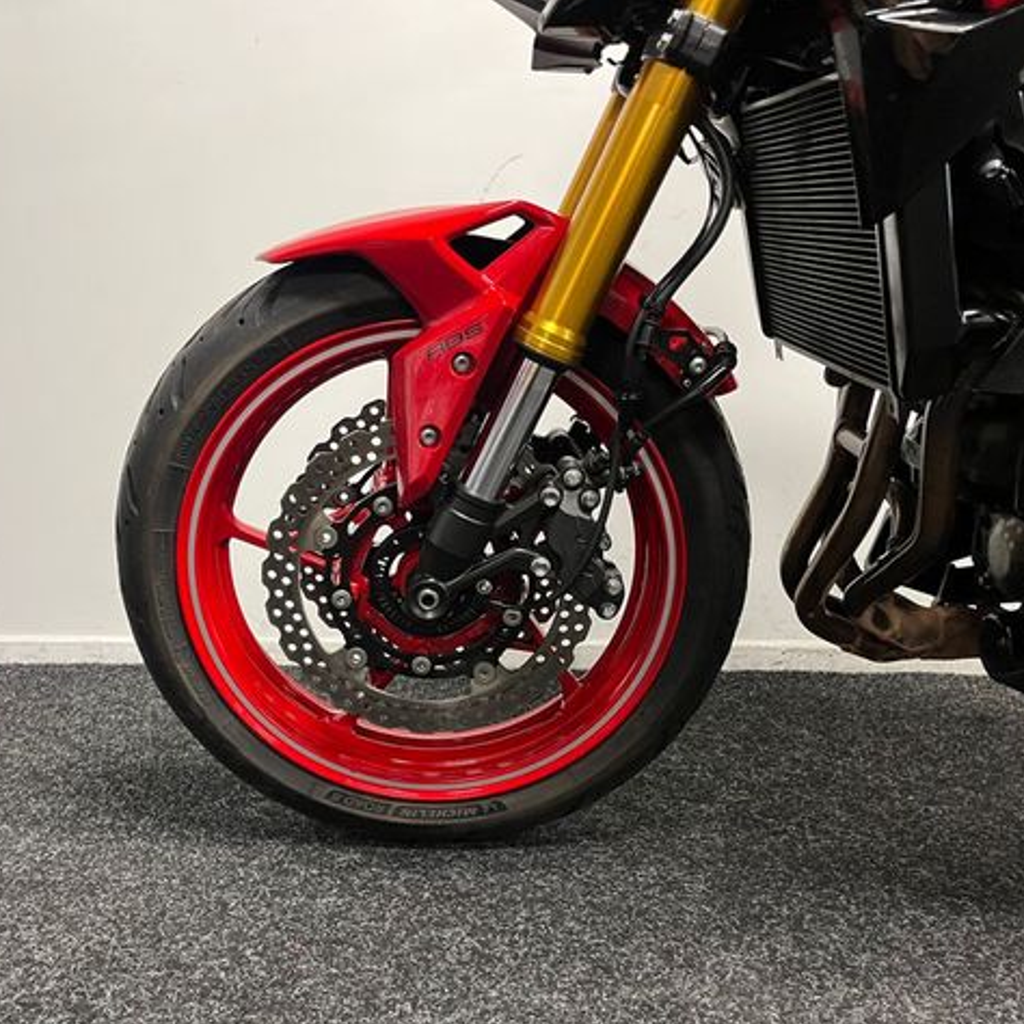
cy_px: 516
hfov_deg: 52.4
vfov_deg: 52.5
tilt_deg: -8.8
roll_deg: -0.3
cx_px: 454
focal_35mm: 31
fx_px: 1038
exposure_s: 1/50
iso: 200
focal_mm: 5.1
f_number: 1.6
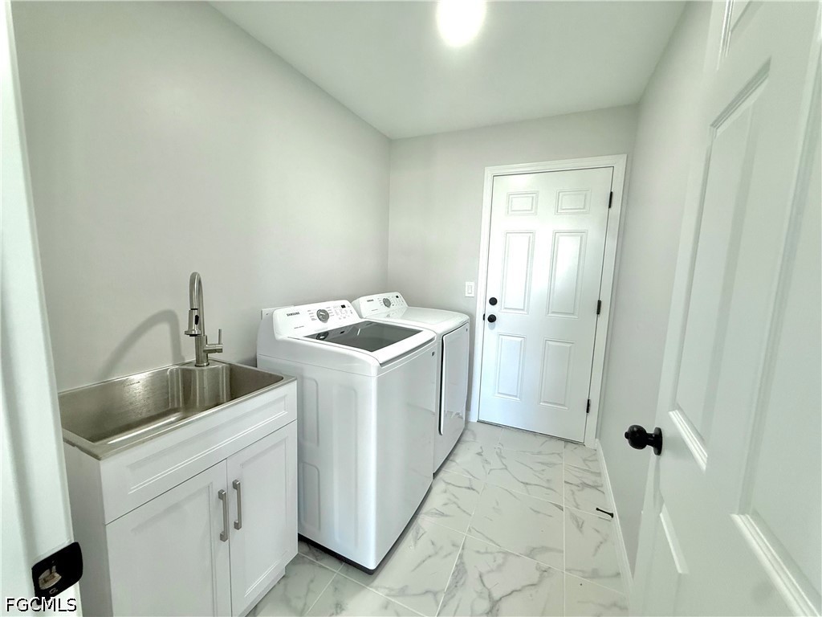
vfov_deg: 85.7
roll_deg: -2.0
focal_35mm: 14
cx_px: 411
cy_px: 308
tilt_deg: -7.3
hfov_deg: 102.1
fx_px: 332
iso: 200
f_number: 2.2
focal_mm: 2.22
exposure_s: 1/120
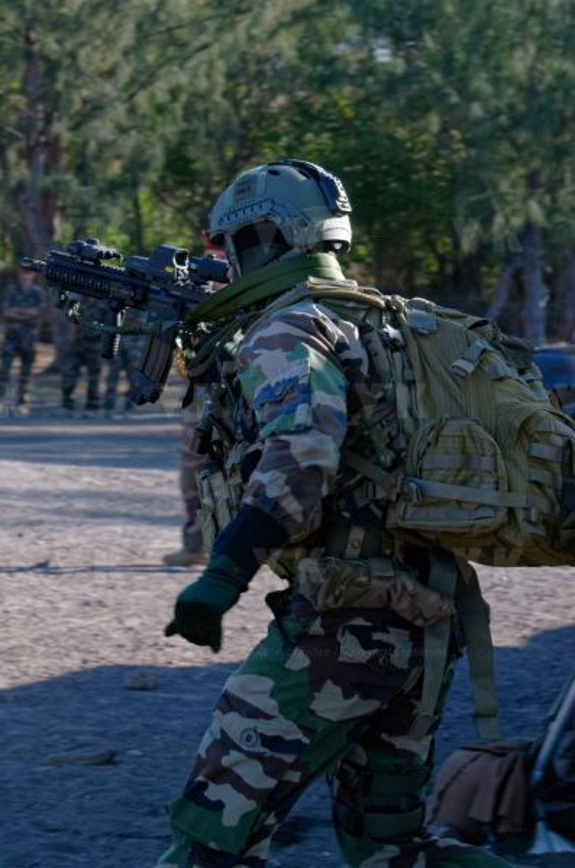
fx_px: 3323
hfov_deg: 9.9
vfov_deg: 14.9
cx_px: 288
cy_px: 434
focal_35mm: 138
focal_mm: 92
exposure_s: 1/320
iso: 160
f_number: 11
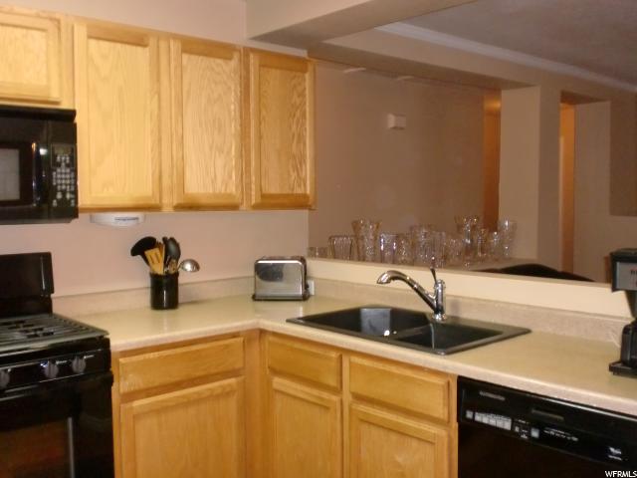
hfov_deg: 52.6
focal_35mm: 35
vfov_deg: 40.7
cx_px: 318
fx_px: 644
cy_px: 239
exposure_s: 1/60
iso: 400
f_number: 3.1
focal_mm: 6.3
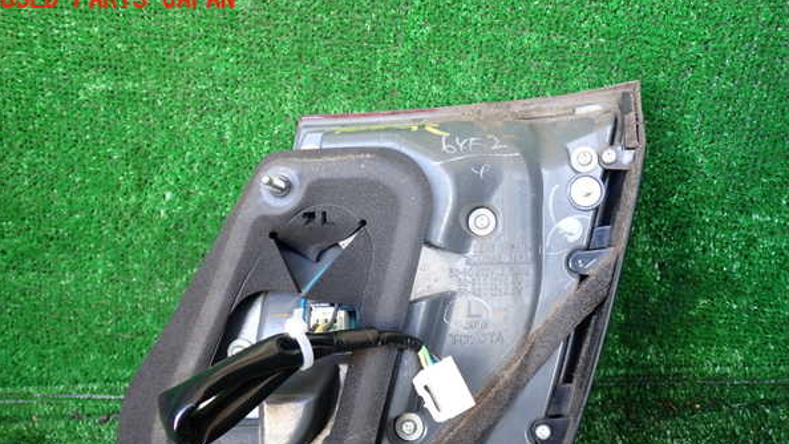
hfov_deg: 59.5
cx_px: 392
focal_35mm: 33
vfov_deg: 35.4
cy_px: 282
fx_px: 690
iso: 200
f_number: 2.3
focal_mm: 5.4
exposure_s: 1/40
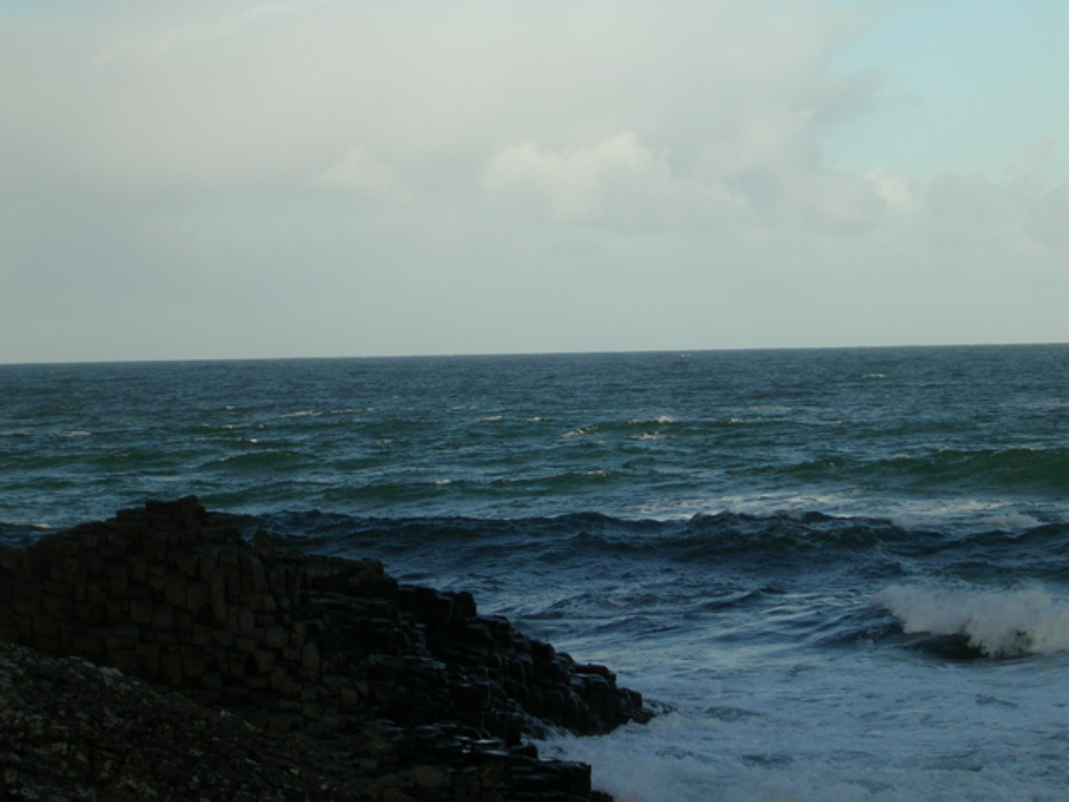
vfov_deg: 12.9
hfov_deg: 17.1
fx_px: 3551
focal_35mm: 115
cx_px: 534
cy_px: 401
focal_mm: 17.4
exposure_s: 1/427
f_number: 4.9
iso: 50
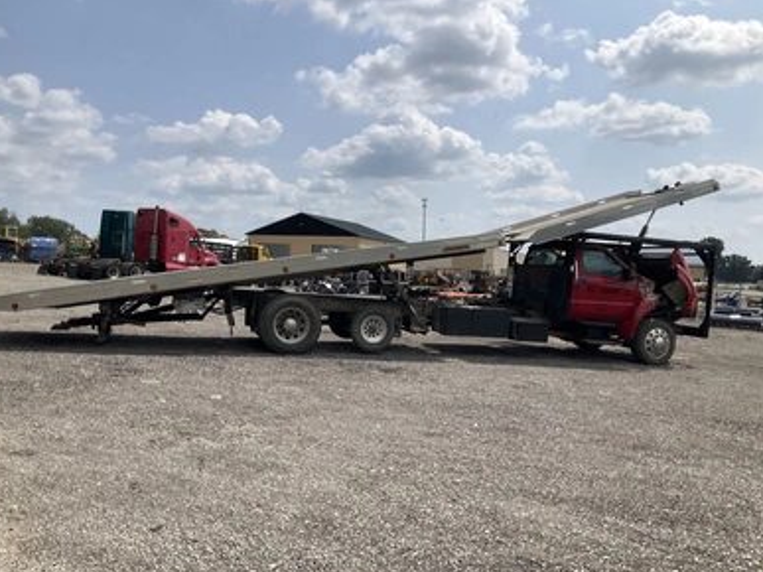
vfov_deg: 46.8
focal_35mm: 30
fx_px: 661
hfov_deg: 60.0
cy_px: 288
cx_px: 371
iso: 25
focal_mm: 3
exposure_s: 1/3322
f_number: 1.8
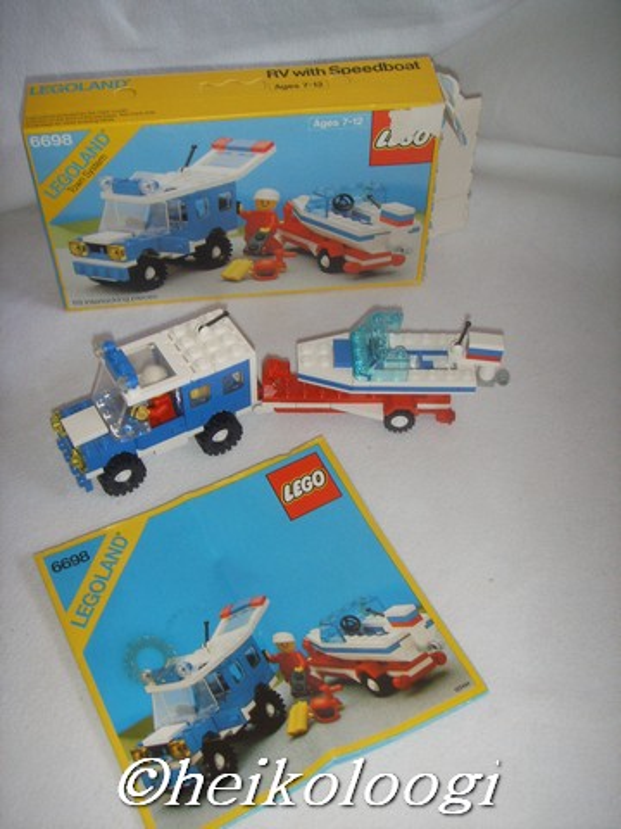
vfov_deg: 47.9
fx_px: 933
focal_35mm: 39
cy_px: 414
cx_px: 310
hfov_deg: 36.8
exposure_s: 1/45
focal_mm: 6.6
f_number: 3.5
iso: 100
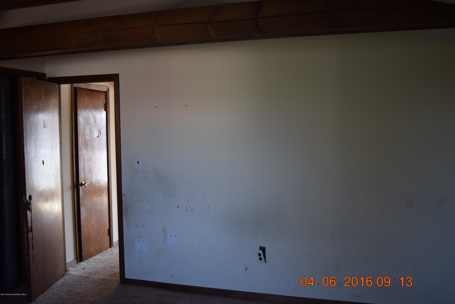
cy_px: 152
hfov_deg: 53.1
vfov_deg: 36.9
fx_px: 455
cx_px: 228
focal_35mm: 36
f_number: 4
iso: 400
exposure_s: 1/60
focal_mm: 24
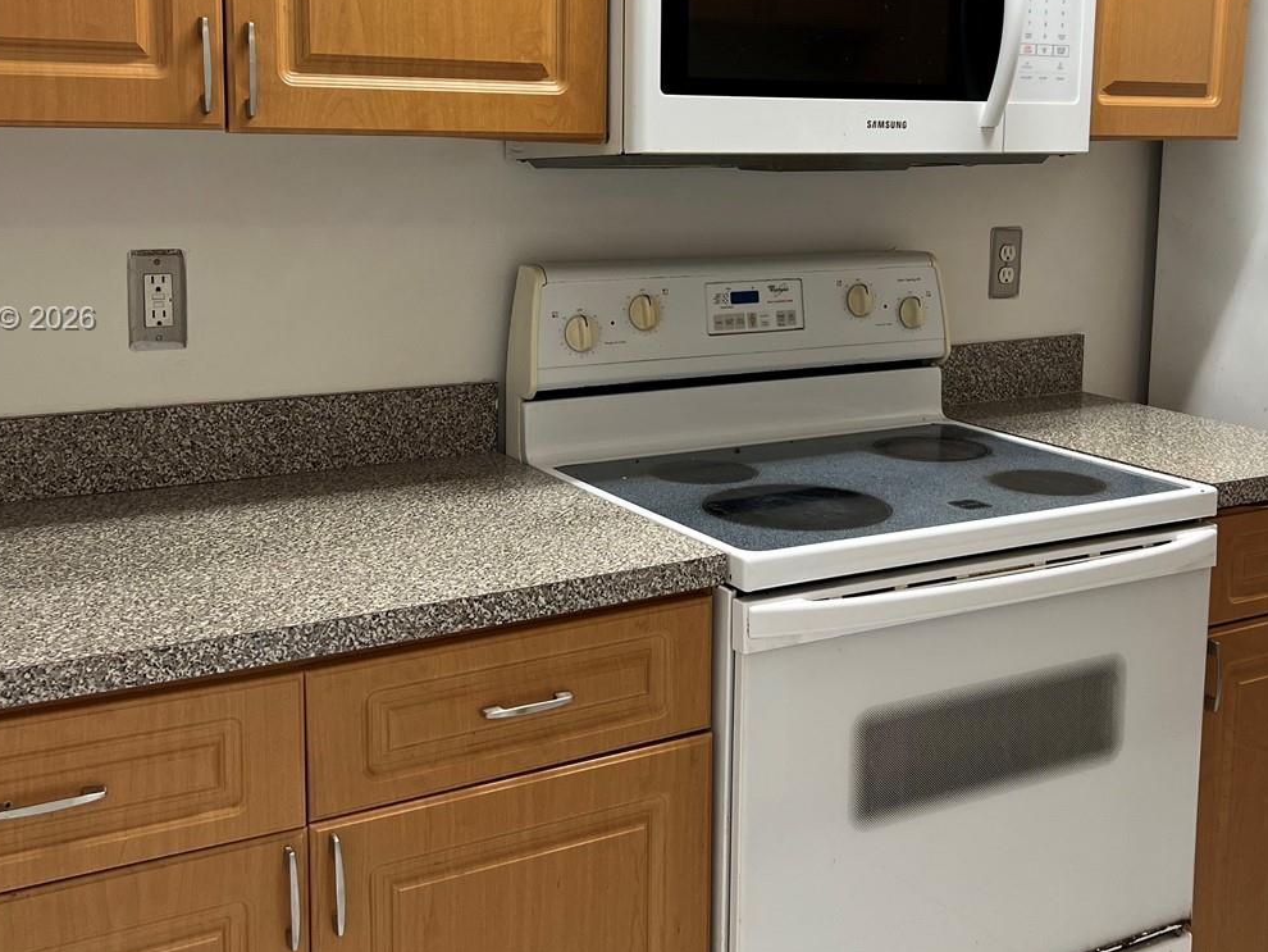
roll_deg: -0.9
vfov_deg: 34.1
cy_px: 320
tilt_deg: -7.1
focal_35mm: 42
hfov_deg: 44.7
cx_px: 721
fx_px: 1539
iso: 80
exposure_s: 1/60
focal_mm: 5.7
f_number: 1.5
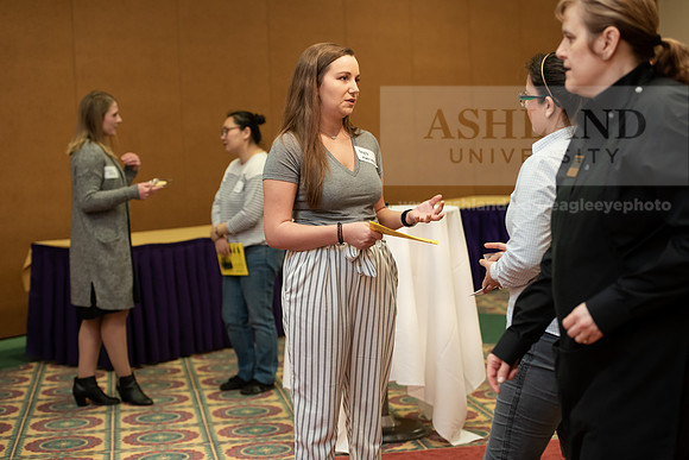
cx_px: 344
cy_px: 230
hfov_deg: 28.8
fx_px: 1340
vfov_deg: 19.5
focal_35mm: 70
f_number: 3.5
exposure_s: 1/200
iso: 1600
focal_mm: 70
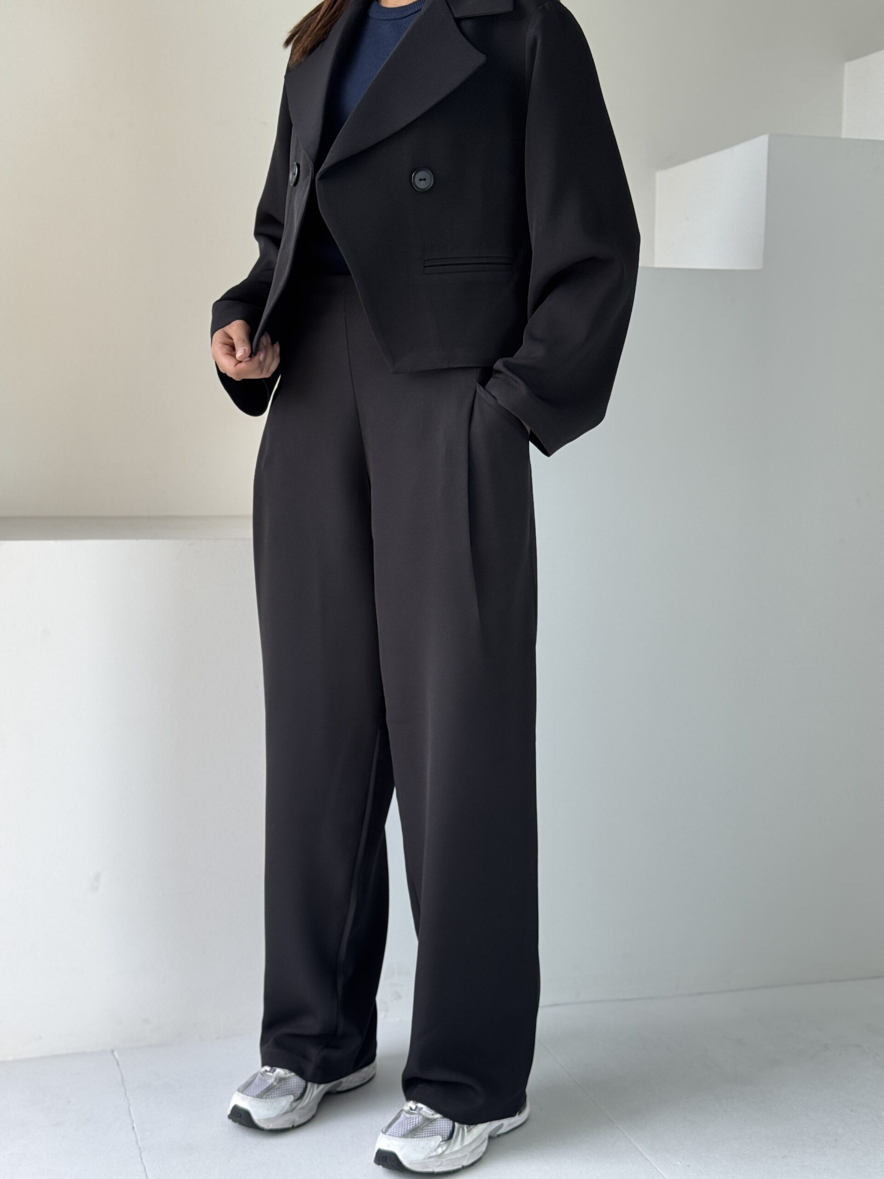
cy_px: 590
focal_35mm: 48
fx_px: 1634
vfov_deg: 39.7
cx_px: 442
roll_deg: -0.4
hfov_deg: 30.3
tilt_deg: -5.4
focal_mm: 6.76
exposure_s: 1/155
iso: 64
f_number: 1.78
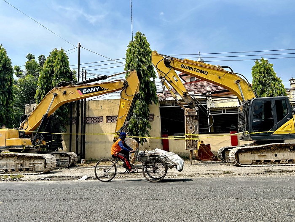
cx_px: 148
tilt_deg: +8.4
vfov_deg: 53.1
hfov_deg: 67.3
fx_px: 222
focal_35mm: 26
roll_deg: +2.6
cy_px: 111
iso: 50
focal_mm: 5.7
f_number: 1.5
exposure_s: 1/5319
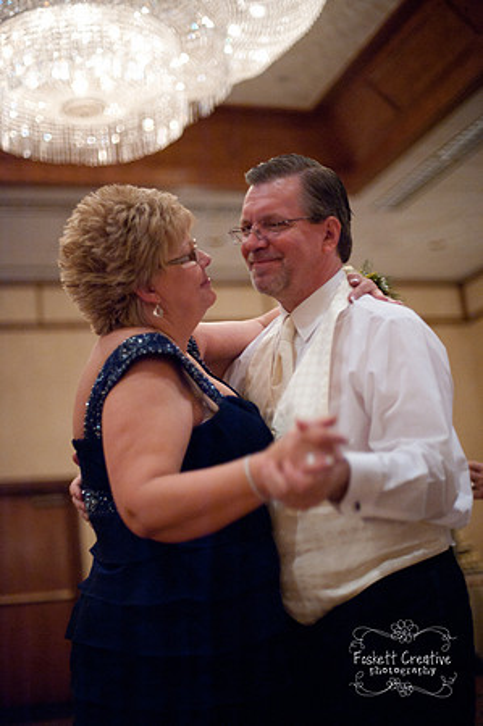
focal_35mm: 50
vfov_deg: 39.6
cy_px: 363
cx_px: 242
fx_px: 1009
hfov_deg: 26.9
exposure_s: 1/100
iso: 4000
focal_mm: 50
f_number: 1.4
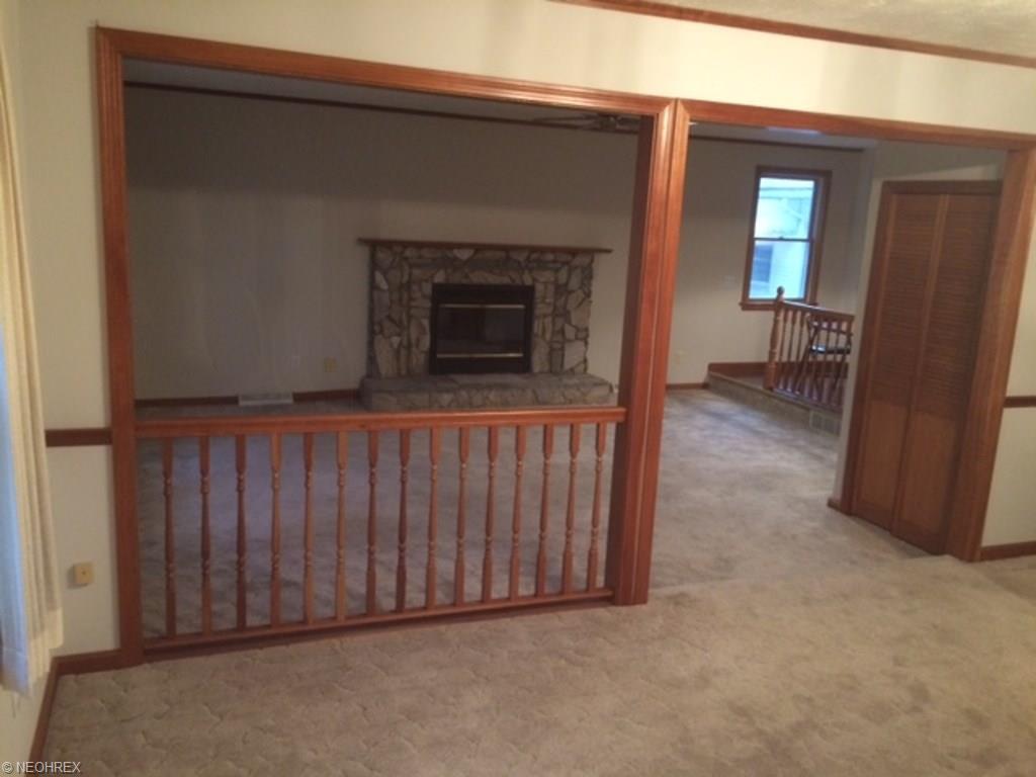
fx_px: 868
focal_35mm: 29
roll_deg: -2.5
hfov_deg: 61.7
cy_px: 388
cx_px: 518
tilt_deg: -10.6
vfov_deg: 48.2
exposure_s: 1/17
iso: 320
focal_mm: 4.15
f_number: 2.2
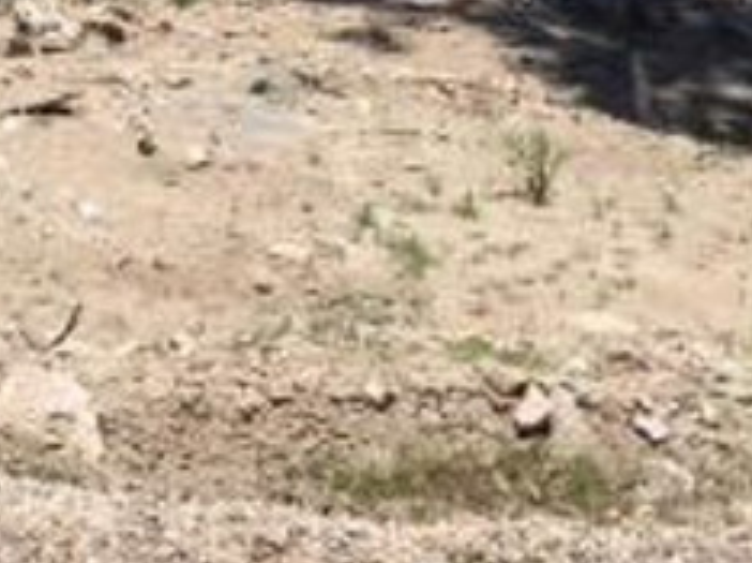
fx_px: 2756
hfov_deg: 14.8
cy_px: -380
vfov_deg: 11.0
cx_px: -247
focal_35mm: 127
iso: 25
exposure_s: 1/938
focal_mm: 4.15
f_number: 2.2
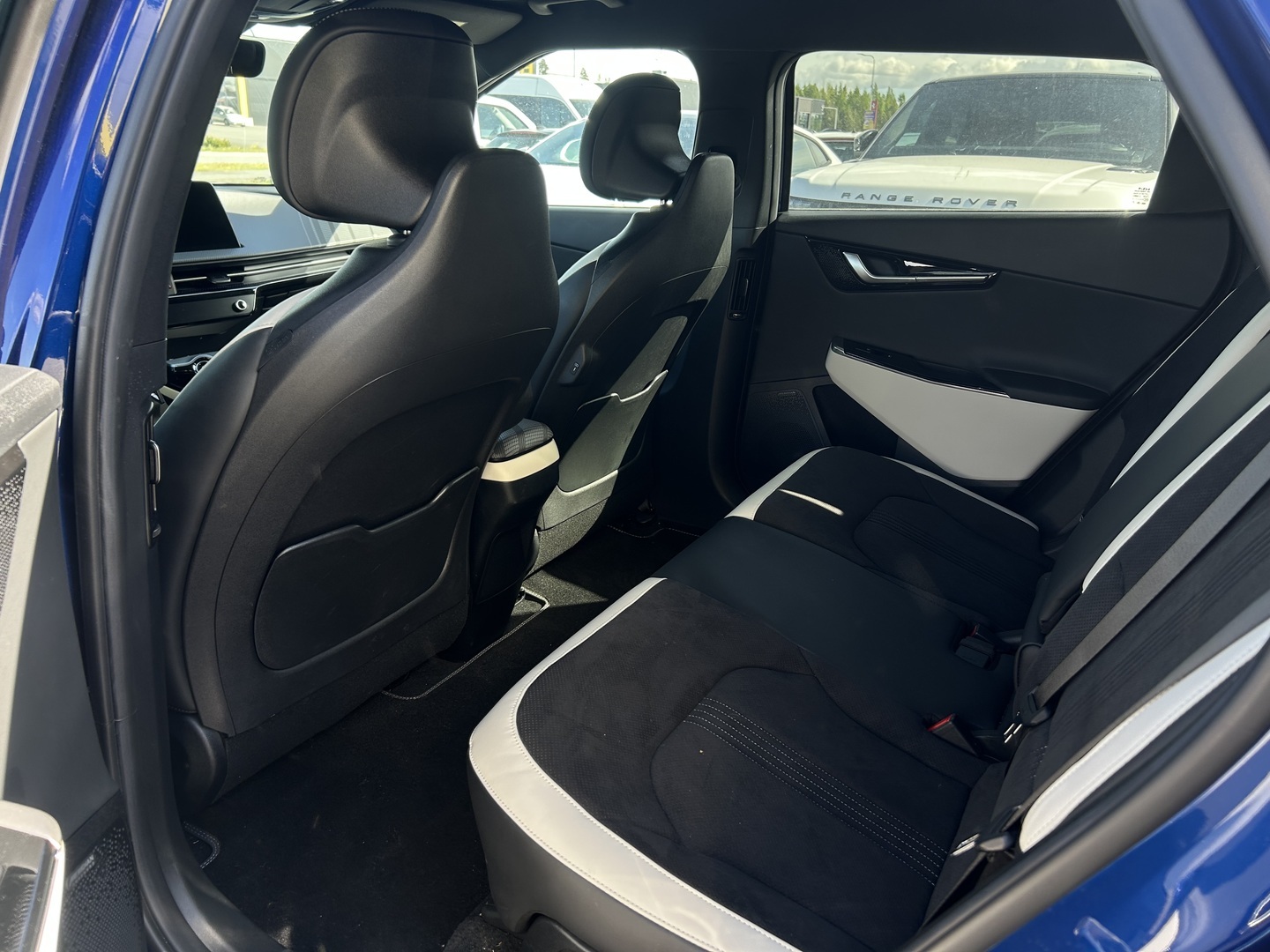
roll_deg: -1.9
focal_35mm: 26
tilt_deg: -20.9
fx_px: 954
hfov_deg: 67.3
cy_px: 476
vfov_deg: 53.1
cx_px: 635
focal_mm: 5.7
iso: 50
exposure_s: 1/171
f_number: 1.5
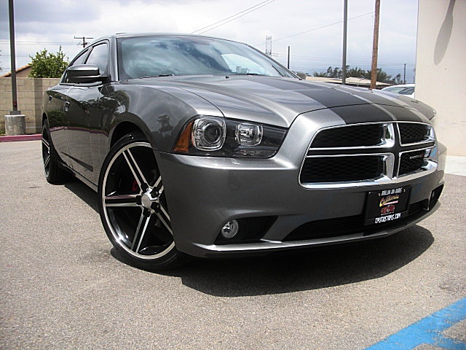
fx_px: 485
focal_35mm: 36
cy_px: 175
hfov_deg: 51.4
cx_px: 233
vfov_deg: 39.7
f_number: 2.8
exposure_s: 1/1000
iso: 50
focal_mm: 6.3
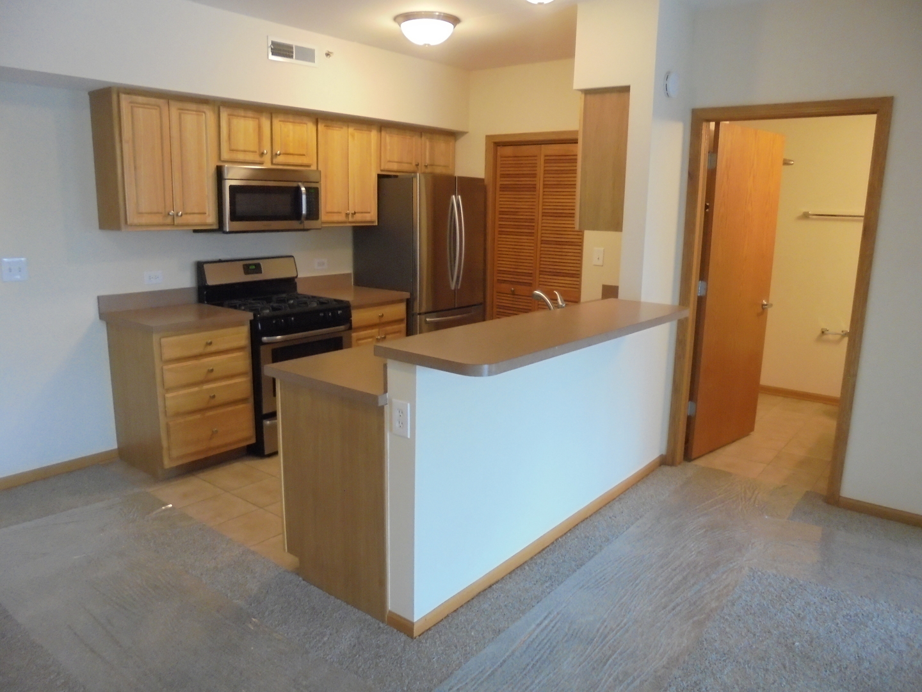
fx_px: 693
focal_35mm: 26
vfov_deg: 53.1
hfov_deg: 67.3
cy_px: 346
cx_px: 461
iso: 400
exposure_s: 1/20
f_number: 3.5
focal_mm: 4.6
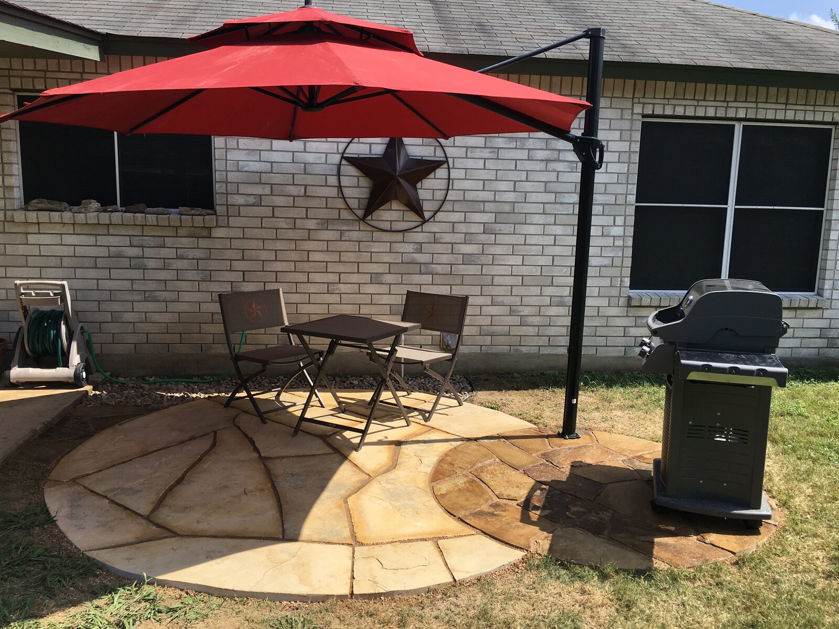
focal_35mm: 29
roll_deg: -1.5
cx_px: 420
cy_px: 314
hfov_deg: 61.7
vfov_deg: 48.2
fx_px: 703
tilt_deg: -9.0
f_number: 2.2
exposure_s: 1/1202
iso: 25
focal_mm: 4.15
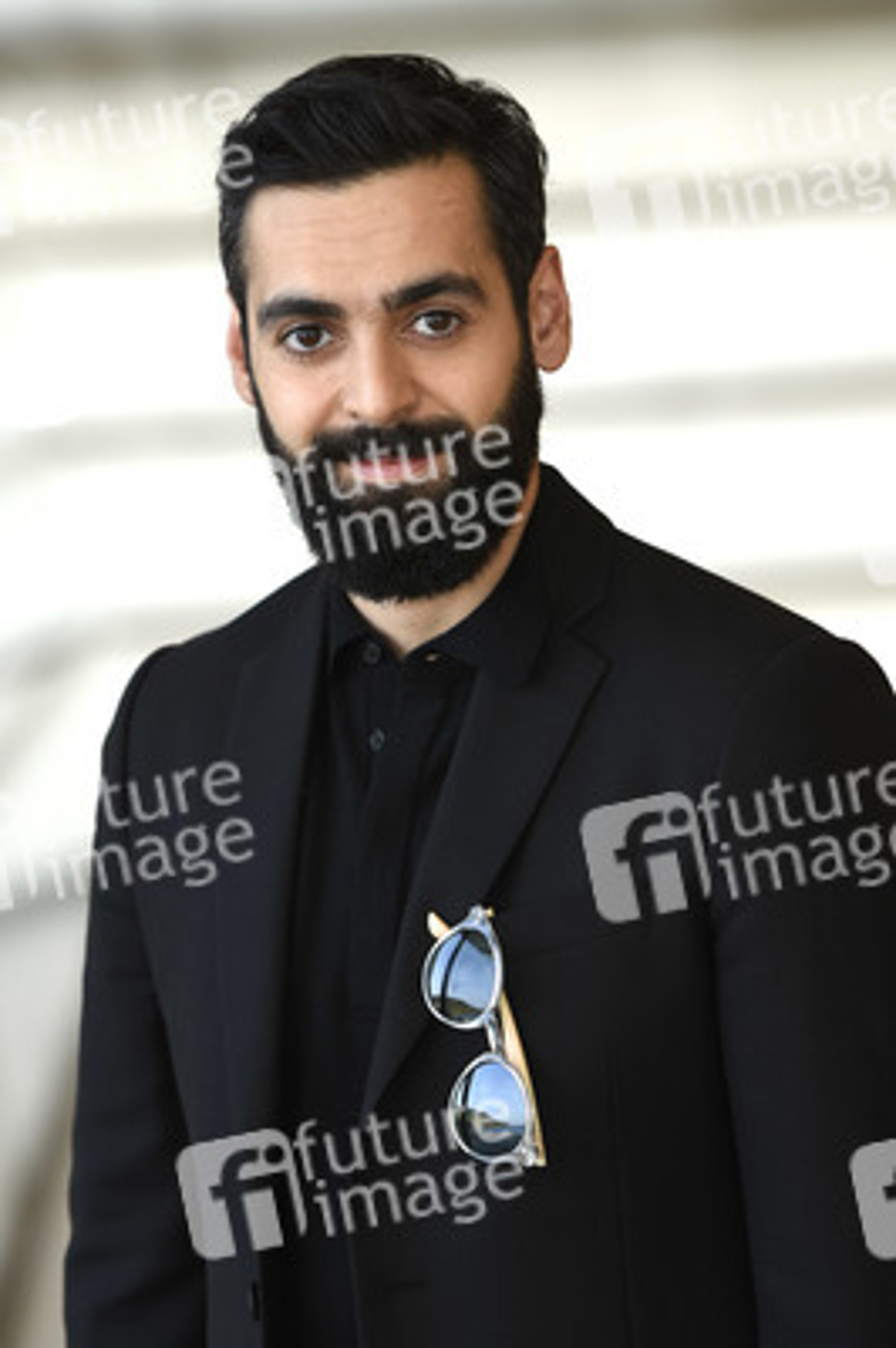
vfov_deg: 10.2
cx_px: 448
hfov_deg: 6.8
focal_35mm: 202
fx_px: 7573
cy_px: 674
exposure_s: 1/320
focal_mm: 135
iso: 400
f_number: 3.5
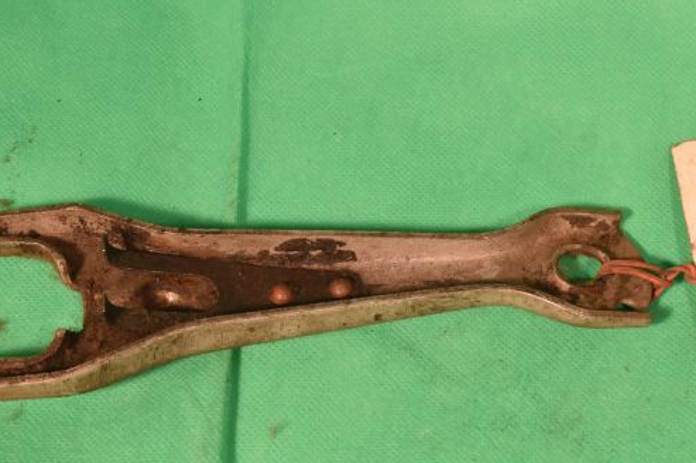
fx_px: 1835
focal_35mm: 95
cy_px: 258
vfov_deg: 14.4
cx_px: 282
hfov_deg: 21.4
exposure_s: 1/80
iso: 1600
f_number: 16
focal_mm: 52
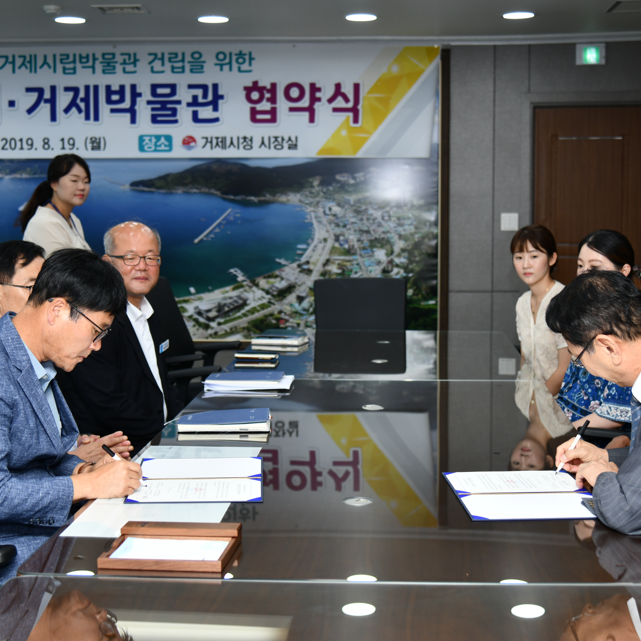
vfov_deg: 29.1
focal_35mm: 59
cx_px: 311
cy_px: 319
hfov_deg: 29.1
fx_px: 1236
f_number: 4
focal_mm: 46
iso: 400
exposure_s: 1/250
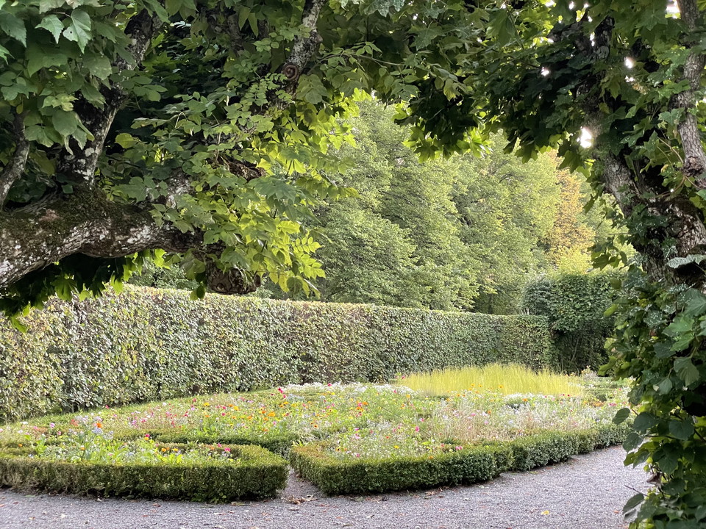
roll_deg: -0.5
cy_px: 264
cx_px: 353
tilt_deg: +5.3
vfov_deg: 28.0
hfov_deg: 36.8
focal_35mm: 52
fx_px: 1061
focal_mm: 6
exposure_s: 1/60
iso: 400
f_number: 2
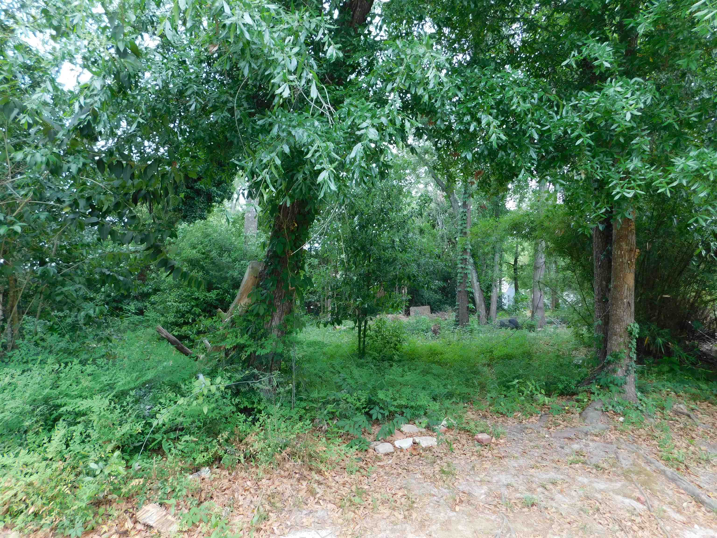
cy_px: 269
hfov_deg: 73.9
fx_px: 476
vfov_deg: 58.9
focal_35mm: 23
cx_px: 358
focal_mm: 4
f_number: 3
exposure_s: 1/60
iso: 125
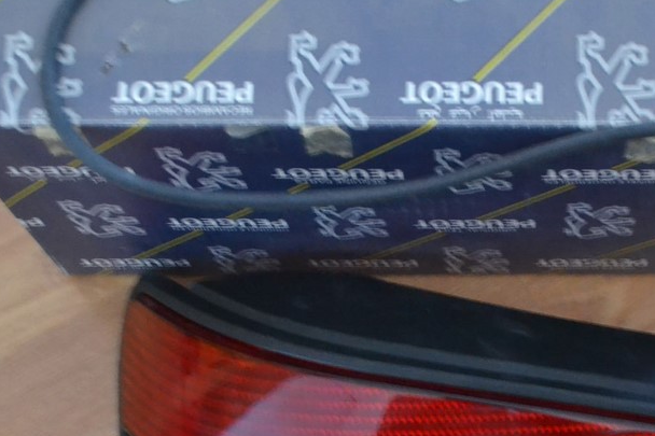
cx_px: 483
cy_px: 286
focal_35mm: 80
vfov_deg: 17.0
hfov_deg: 25.1
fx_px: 1455
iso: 3200
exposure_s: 1/10
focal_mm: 24
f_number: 4
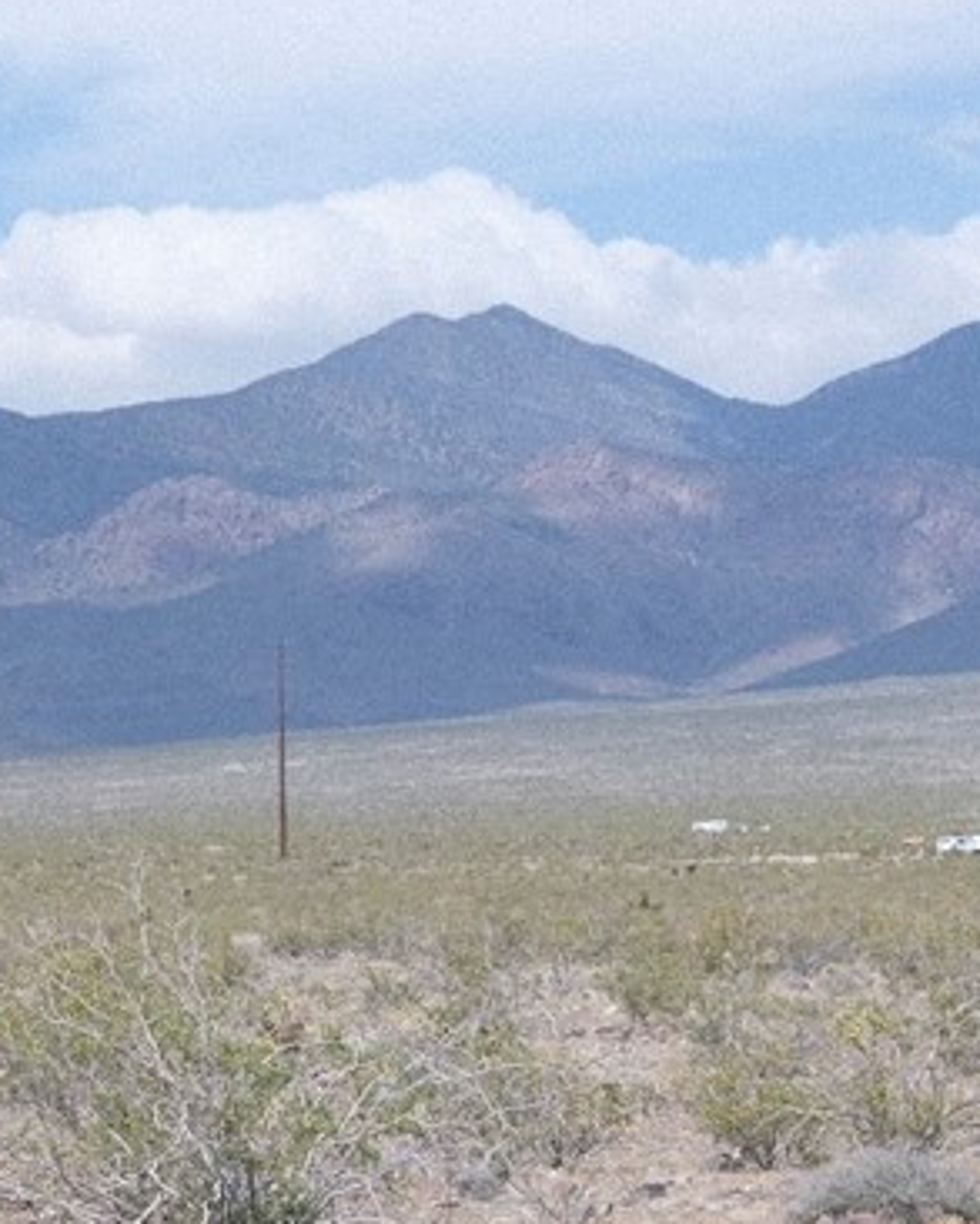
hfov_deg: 7.9
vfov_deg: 9.9
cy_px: 789
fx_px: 7067
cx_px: 592
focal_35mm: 195
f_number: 7.1
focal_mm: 46.6
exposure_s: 1/350
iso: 160
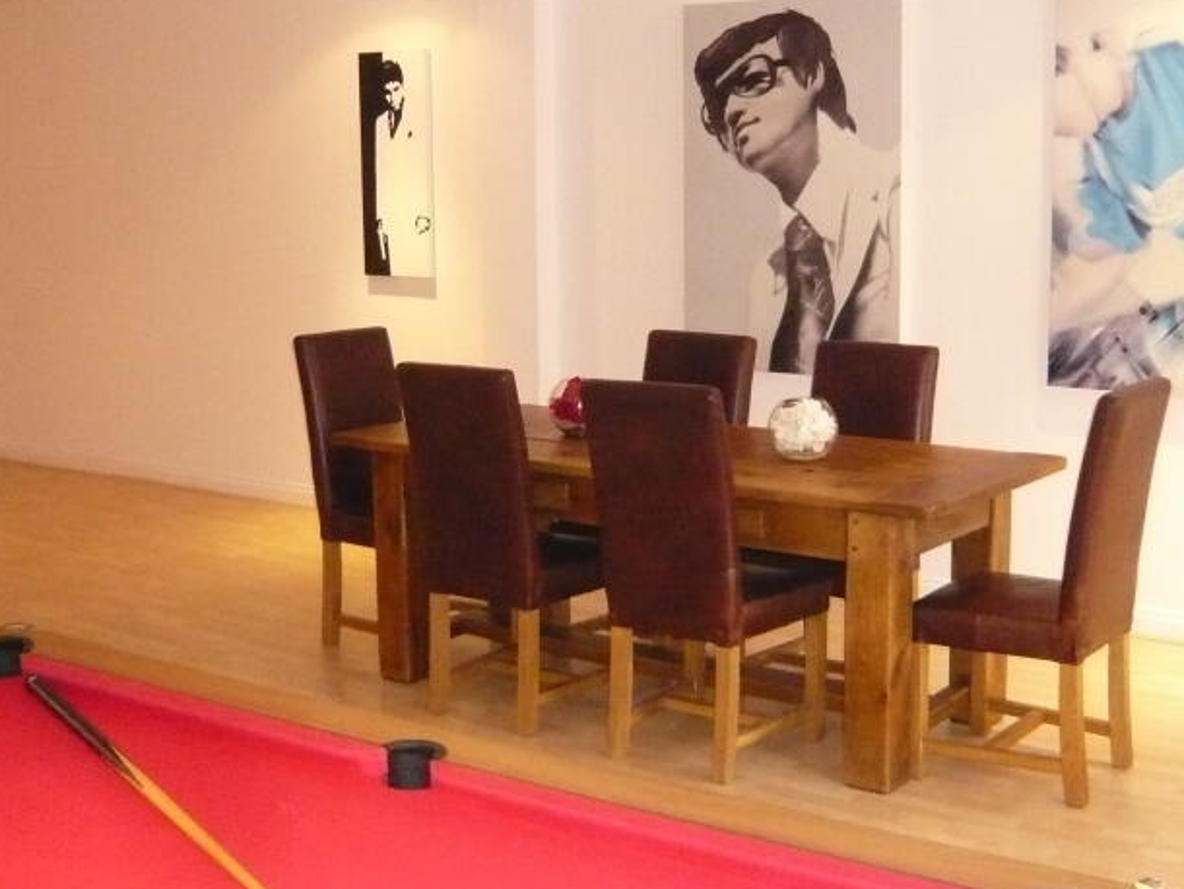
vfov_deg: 30.9
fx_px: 1608
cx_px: 611
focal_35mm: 47
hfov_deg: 40.4
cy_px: 390
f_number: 2.8
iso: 640
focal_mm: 4.6
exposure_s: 1/30
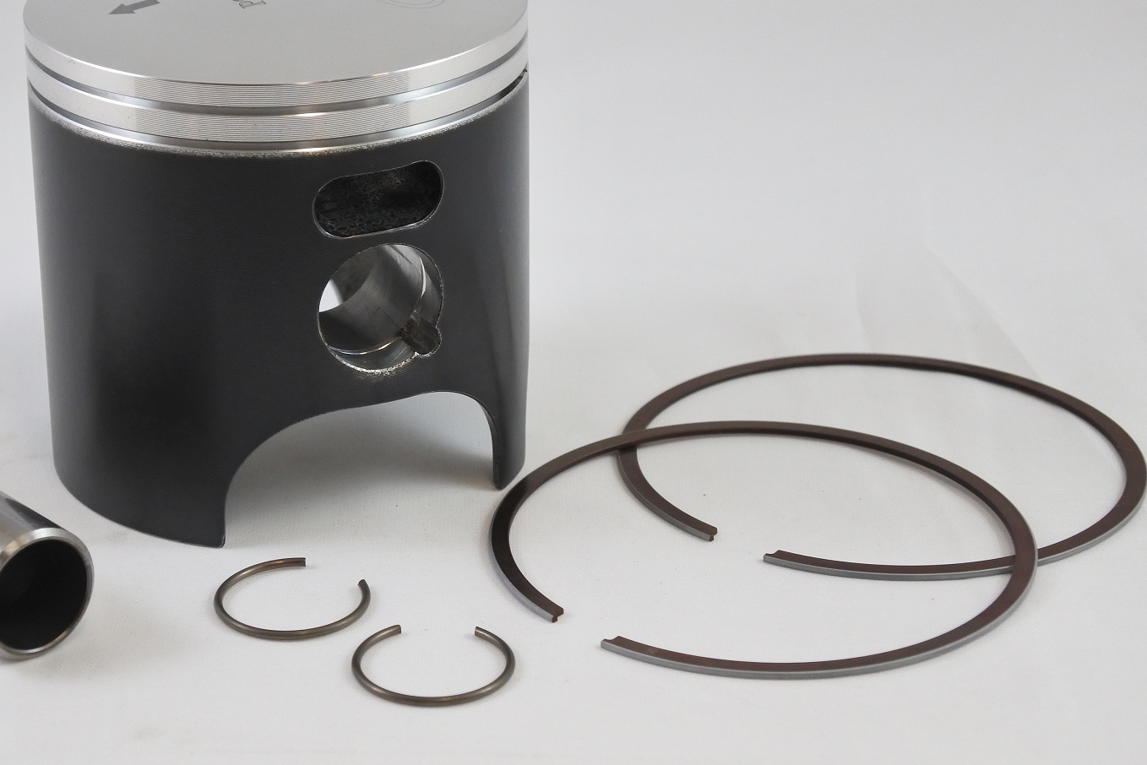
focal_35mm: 82
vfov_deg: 16.7
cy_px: 317
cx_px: 433
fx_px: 2613
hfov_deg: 24.7
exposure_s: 1/125
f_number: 4.8
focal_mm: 22.3
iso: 500
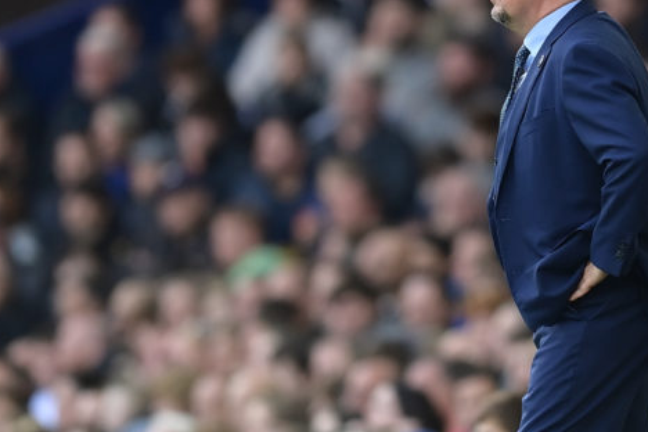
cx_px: 345
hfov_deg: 3.1
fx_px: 11825
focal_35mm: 657
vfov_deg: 2.1
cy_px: 100
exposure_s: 1/1600
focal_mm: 400
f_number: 2.8
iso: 640
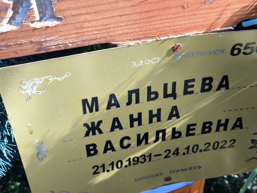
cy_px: 96
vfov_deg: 29.1
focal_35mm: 50
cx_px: 128
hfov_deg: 38.2
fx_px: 371
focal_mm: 4.71
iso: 64
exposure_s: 1/120
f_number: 1.7
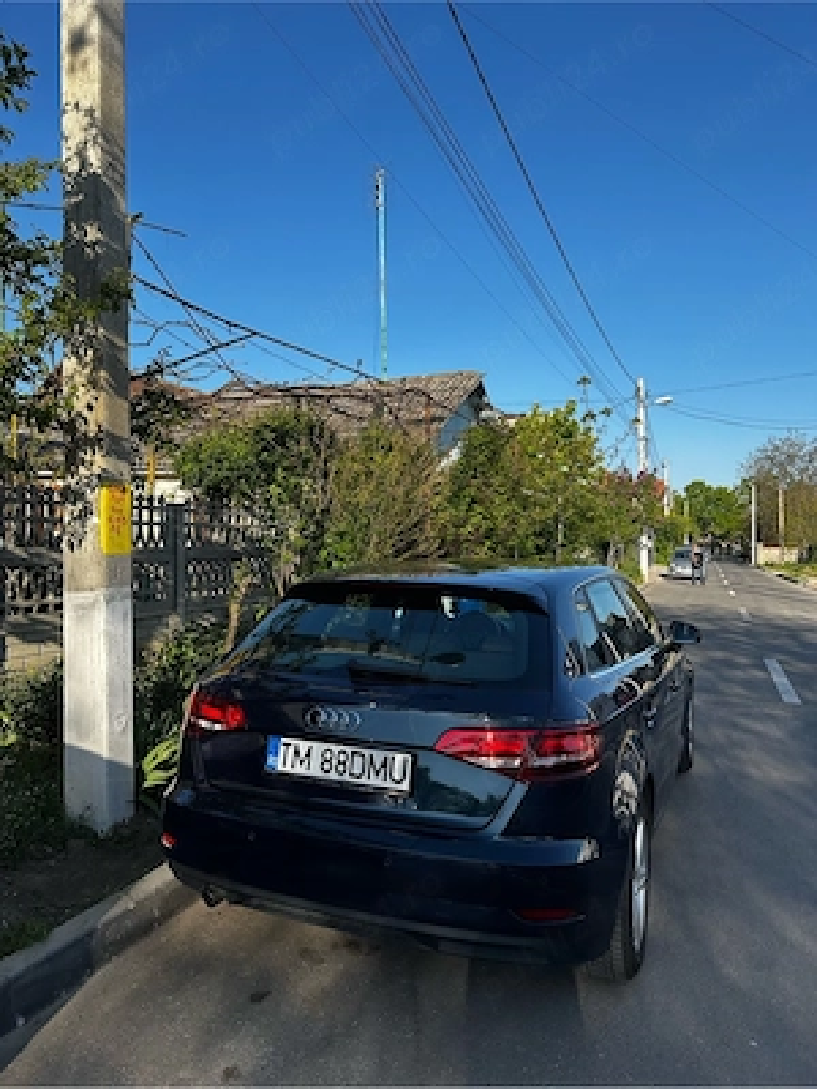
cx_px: 408
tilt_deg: +1.3
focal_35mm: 24
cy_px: 544
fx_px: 755
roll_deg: -0.7
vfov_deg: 71.6
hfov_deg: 56.8
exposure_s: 1/2410
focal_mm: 6.86
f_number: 1.78
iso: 80
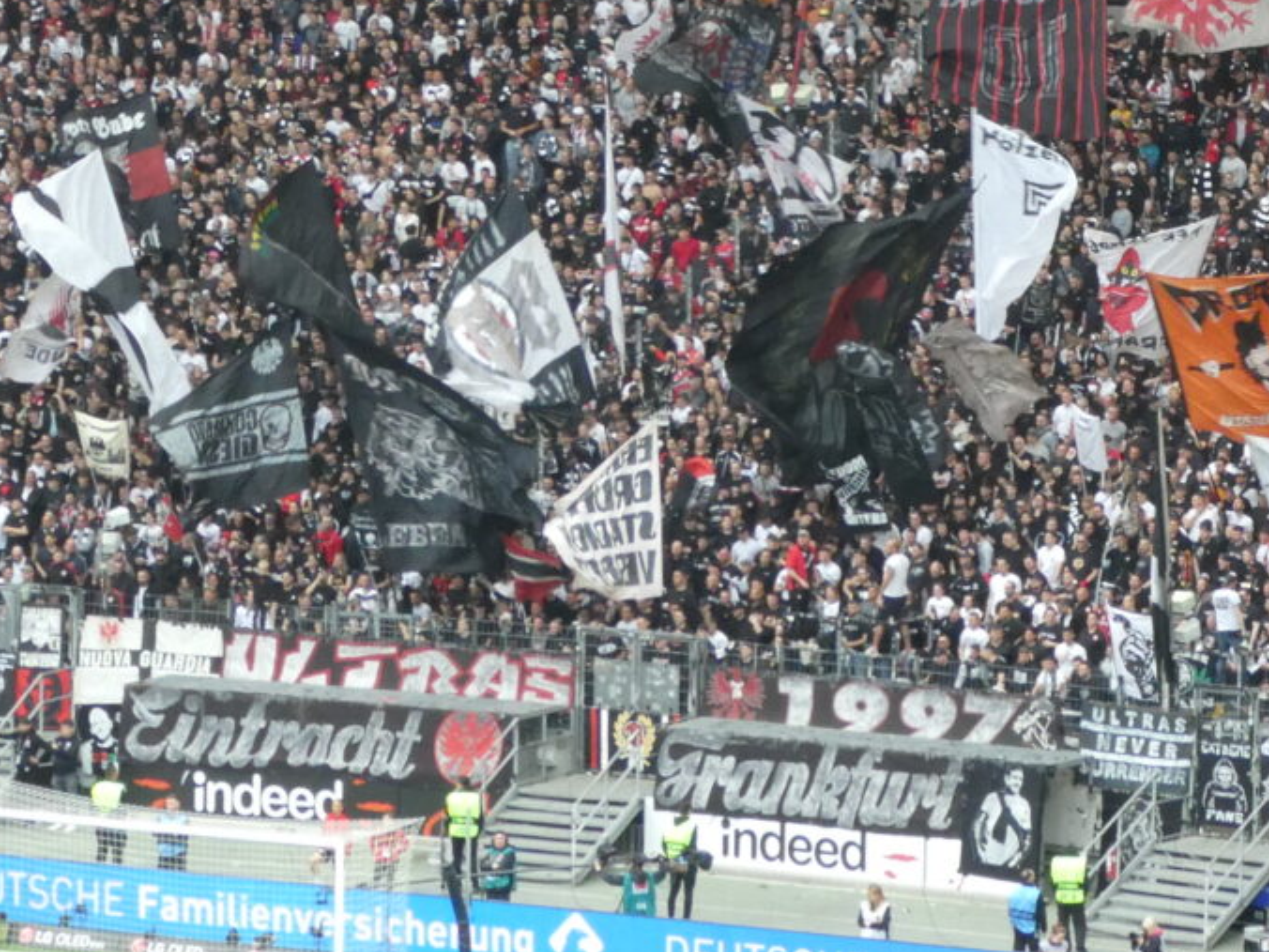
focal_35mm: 251
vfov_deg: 5.9
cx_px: 1395
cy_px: 122
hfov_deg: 7.8
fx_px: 9201
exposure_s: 1/80
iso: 400
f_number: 5.1
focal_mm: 19
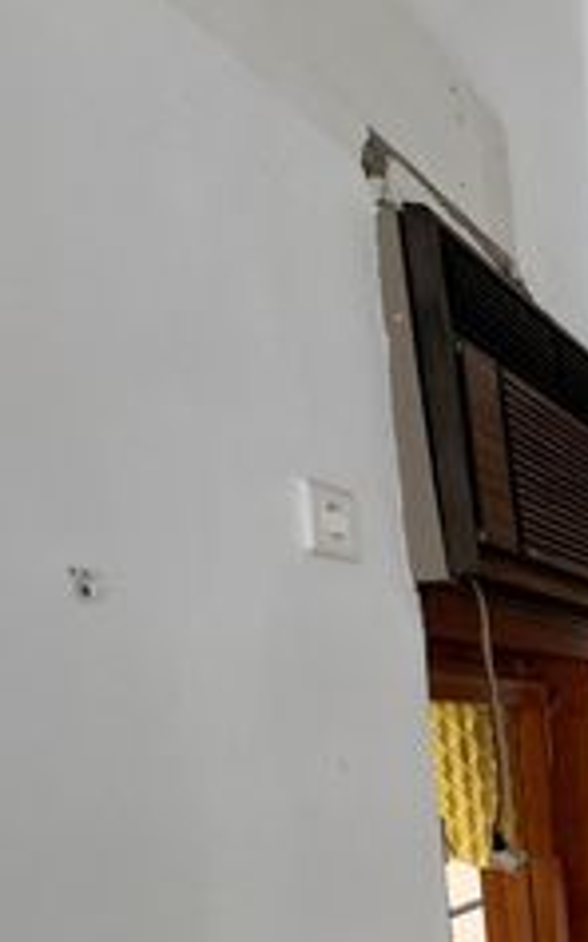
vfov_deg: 44.0
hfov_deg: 18.5
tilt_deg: -8.1
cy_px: 882
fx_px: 1026
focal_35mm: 40
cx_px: 1208
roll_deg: +0.1
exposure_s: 1/99
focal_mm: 2.22
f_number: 2.2
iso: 200
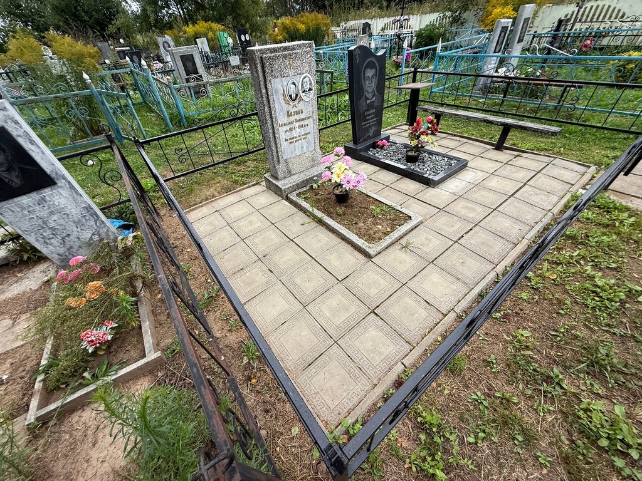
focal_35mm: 14
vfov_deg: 85.7
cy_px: 240
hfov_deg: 102.1
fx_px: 260
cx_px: 321
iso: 50
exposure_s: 1/564
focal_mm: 2.22
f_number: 2.2
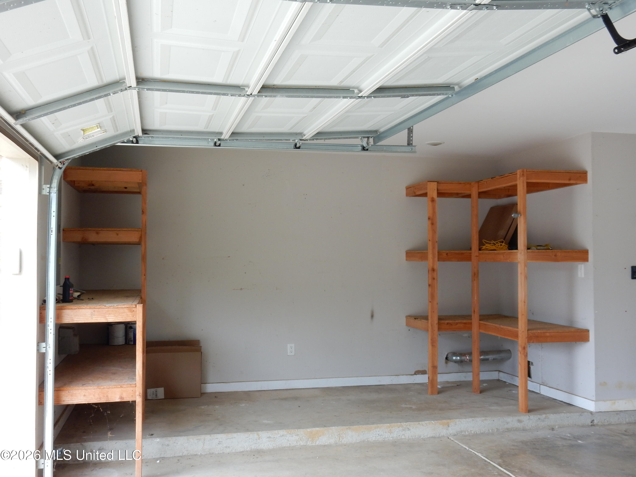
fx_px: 661
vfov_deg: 39.7
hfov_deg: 51.4
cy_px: 238
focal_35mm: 36
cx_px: 318
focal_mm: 6.4
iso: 125
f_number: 4
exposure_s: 1/50
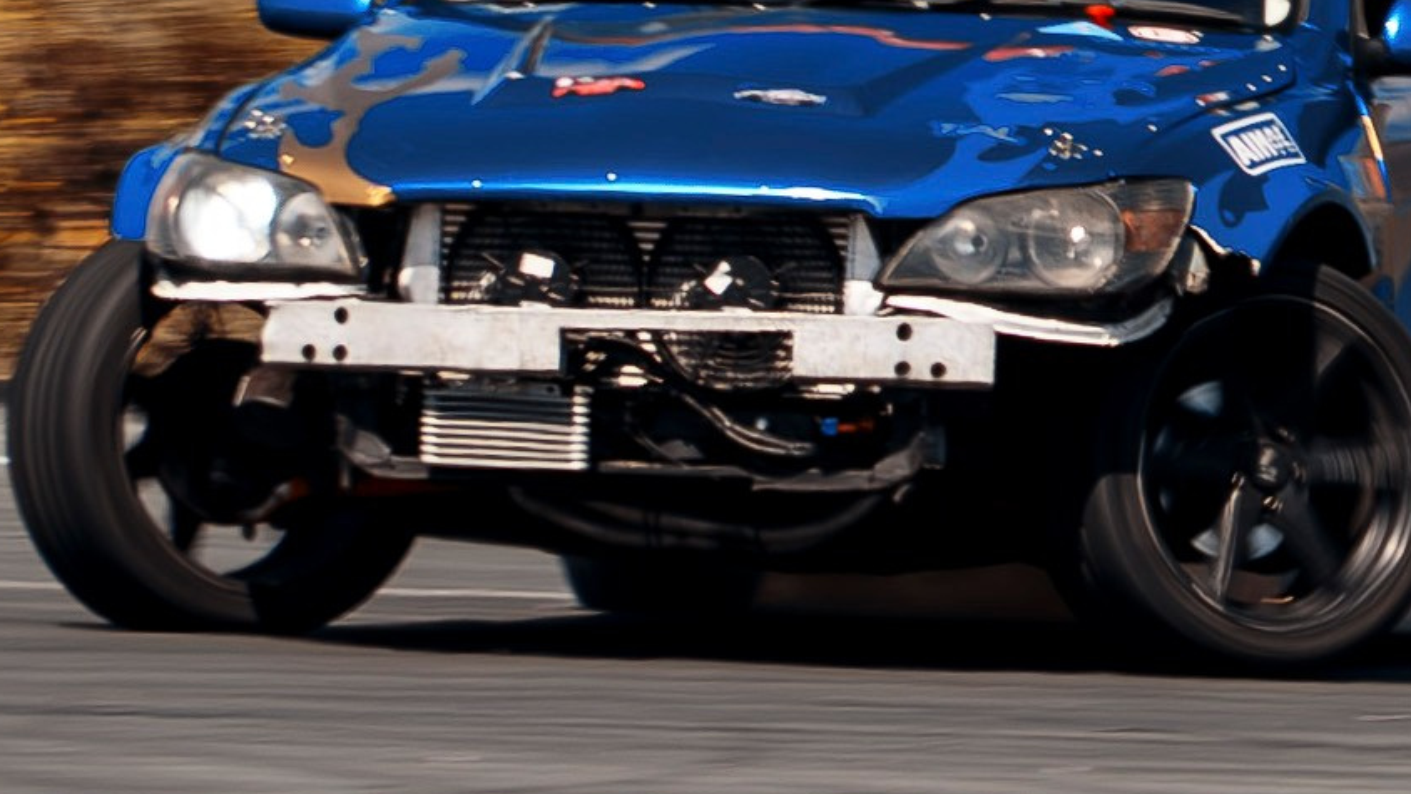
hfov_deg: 1.8
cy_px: 290
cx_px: 1641
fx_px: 43855
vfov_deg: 1.0
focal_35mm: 1172
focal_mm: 160
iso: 100
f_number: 10
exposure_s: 1/125
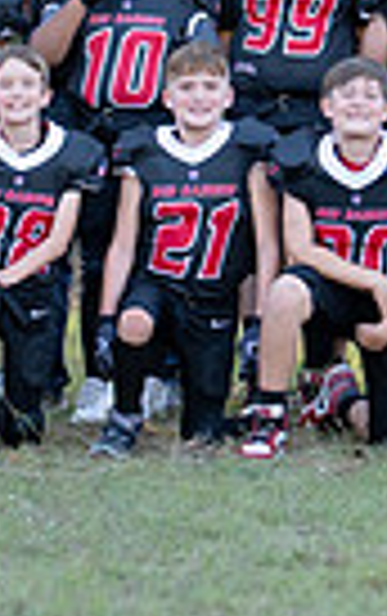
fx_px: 4963
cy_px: 121
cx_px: 371
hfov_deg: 4.5
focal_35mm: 295
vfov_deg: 7.1
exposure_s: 1/1250
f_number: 1.2
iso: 200
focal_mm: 50
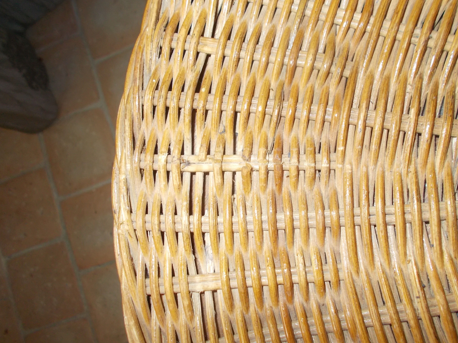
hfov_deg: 61.6
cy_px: 165
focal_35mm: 29
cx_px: 245
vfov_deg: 48.2
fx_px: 384
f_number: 3.2
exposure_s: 1/25
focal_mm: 4.6
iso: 200
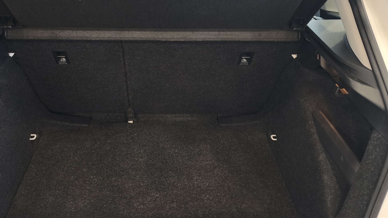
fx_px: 350
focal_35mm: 34
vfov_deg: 34.6
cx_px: 163
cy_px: 92
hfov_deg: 57.7
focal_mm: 6.45
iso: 320
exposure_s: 1/50
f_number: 1.62
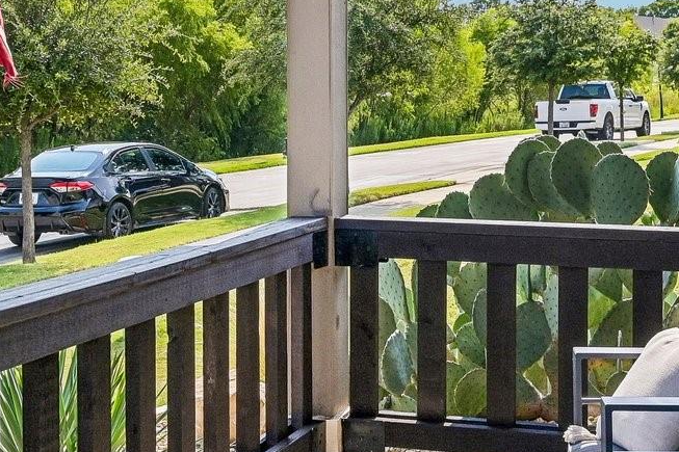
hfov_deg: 28.6
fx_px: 1331
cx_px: 331
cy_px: 90
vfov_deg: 19.1
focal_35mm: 71
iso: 400
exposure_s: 1/1000
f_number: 8
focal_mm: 22.5
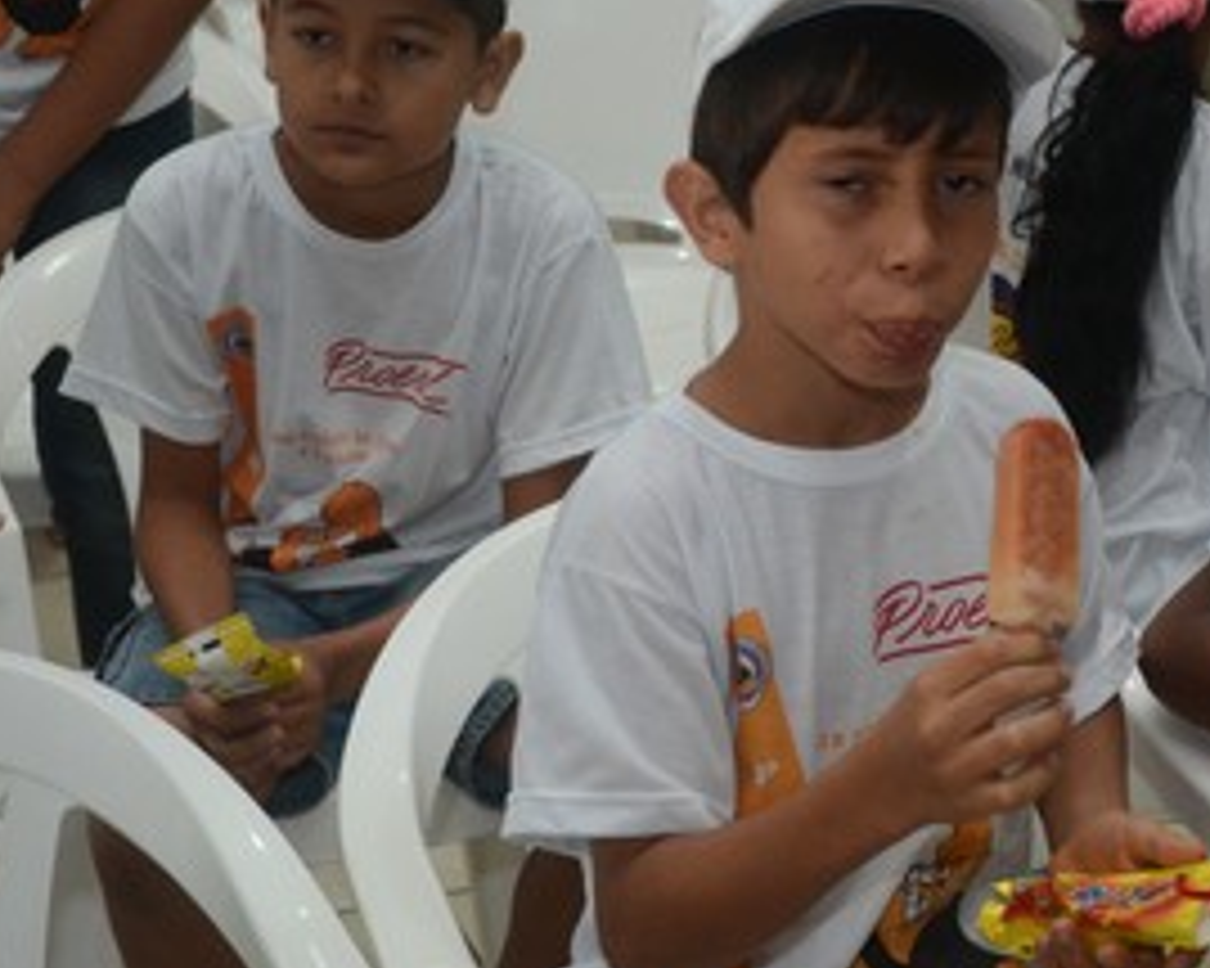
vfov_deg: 13.6
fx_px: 4045
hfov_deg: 17.0
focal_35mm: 113
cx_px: 778
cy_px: 491
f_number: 4.8
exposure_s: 1/125
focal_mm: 48
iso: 1600
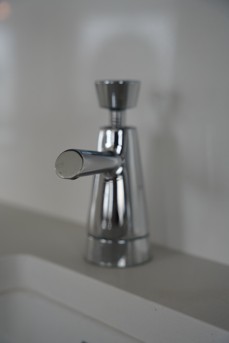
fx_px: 541
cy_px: 172
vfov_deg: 35.2
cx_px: 114
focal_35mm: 57
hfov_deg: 23.9
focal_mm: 56.7
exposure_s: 1/60
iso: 160
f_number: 4
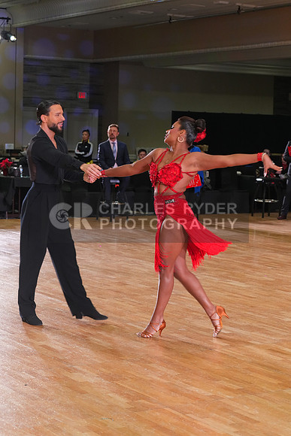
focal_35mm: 79
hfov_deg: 17.3
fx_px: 957
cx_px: 146
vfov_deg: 25.7
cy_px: 218
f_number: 5.6
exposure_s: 1/200
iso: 3200
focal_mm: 79
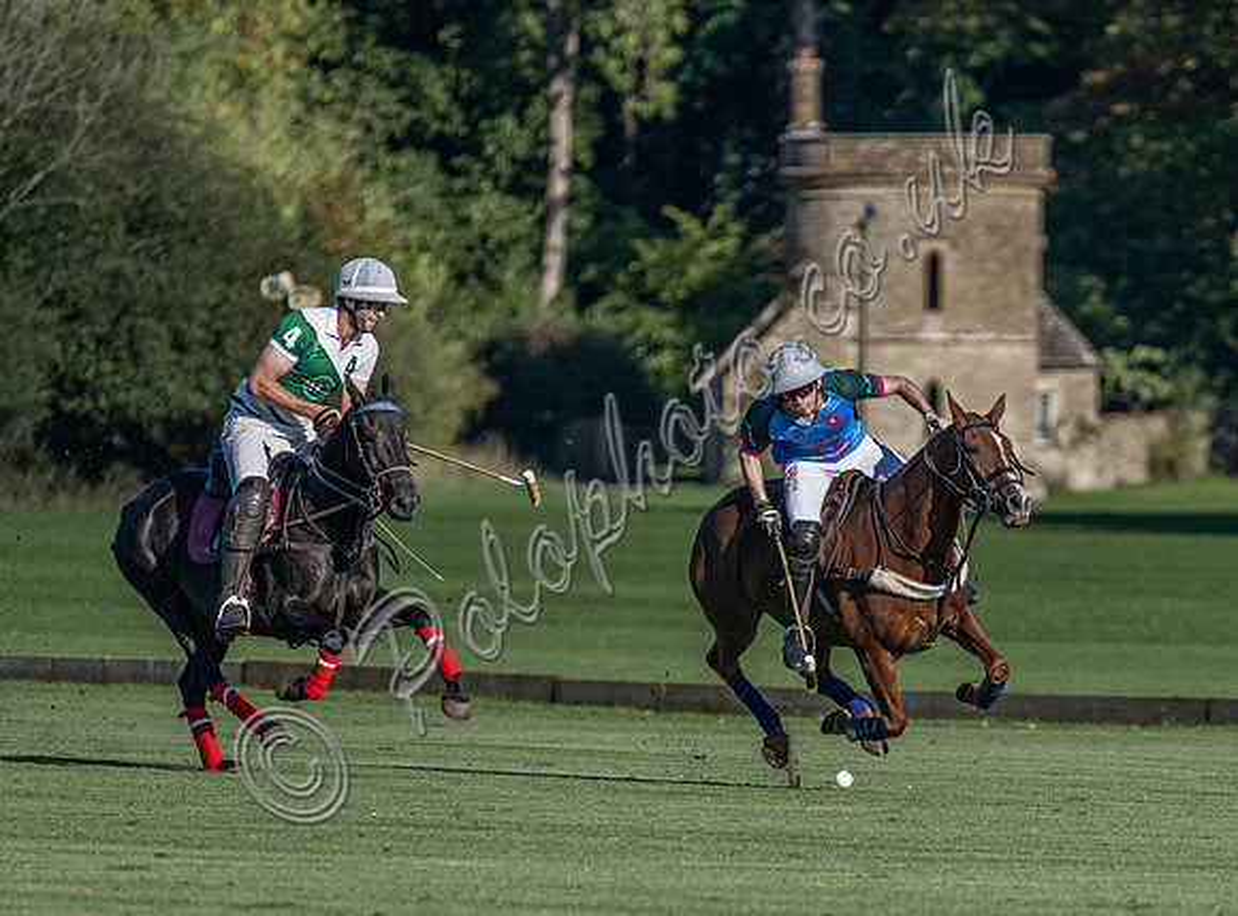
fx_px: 27031
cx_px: 811
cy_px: 757
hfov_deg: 2.6
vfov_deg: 1.9
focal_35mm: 760
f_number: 5.6
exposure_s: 1/2000
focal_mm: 400
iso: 400
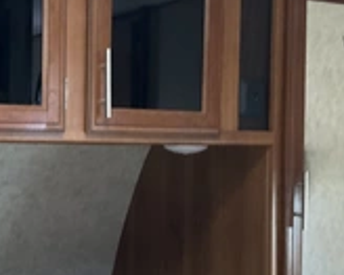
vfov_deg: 22.1
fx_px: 702
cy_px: 164
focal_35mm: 69
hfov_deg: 27.1
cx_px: 76
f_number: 1.8
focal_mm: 3
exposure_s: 1/60
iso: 250
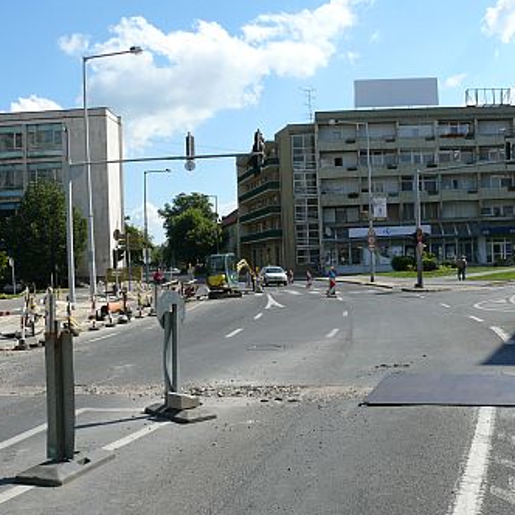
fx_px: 707
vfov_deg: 40.0
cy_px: 256
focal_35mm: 42
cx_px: 320
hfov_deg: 39.8
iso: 100
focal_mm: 7.4
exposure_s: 1/500
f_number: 5.6
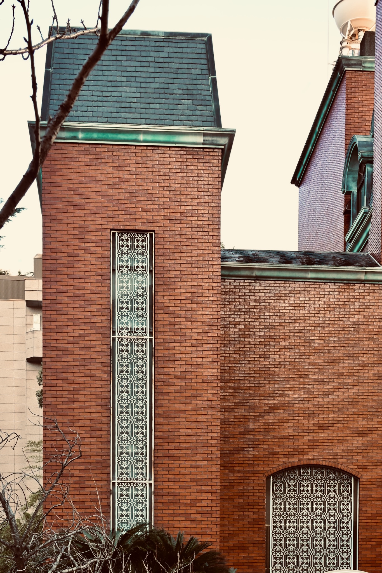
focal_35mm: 40
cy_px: 286
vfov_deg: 48.5
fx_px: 636
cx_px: 191
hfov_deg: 33.4
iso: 900
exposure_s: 1/50
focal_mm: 40
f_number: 16
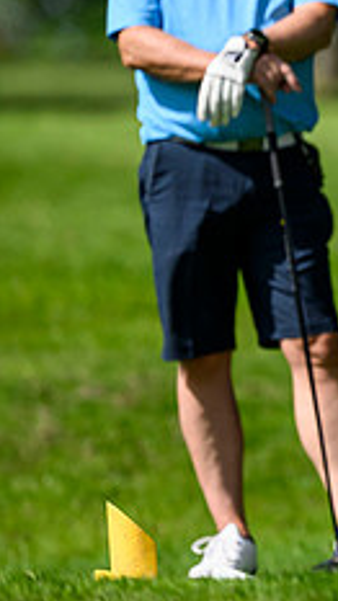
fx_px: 19015
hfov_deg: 1.0
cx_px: 832
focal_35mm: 1193
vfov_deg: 1.8
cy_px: 103
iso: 500
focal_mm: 400
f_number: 3.5
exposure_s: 1/6400
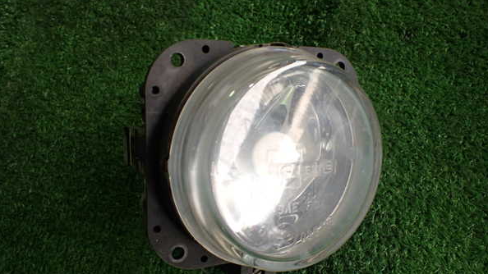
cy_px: 160
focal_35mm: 33
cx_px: 244
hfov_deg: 59.5
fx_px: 427
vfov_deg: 35.5
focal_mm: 5.4
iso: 250
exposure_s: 1/125
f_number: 2.3
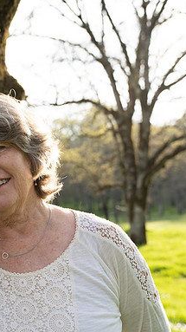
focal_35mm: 54
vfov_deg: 38.5
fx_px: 474
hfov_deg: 20.9
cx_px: -30
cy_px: 167
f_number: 4
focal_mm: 34
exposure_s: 1/250
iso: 200
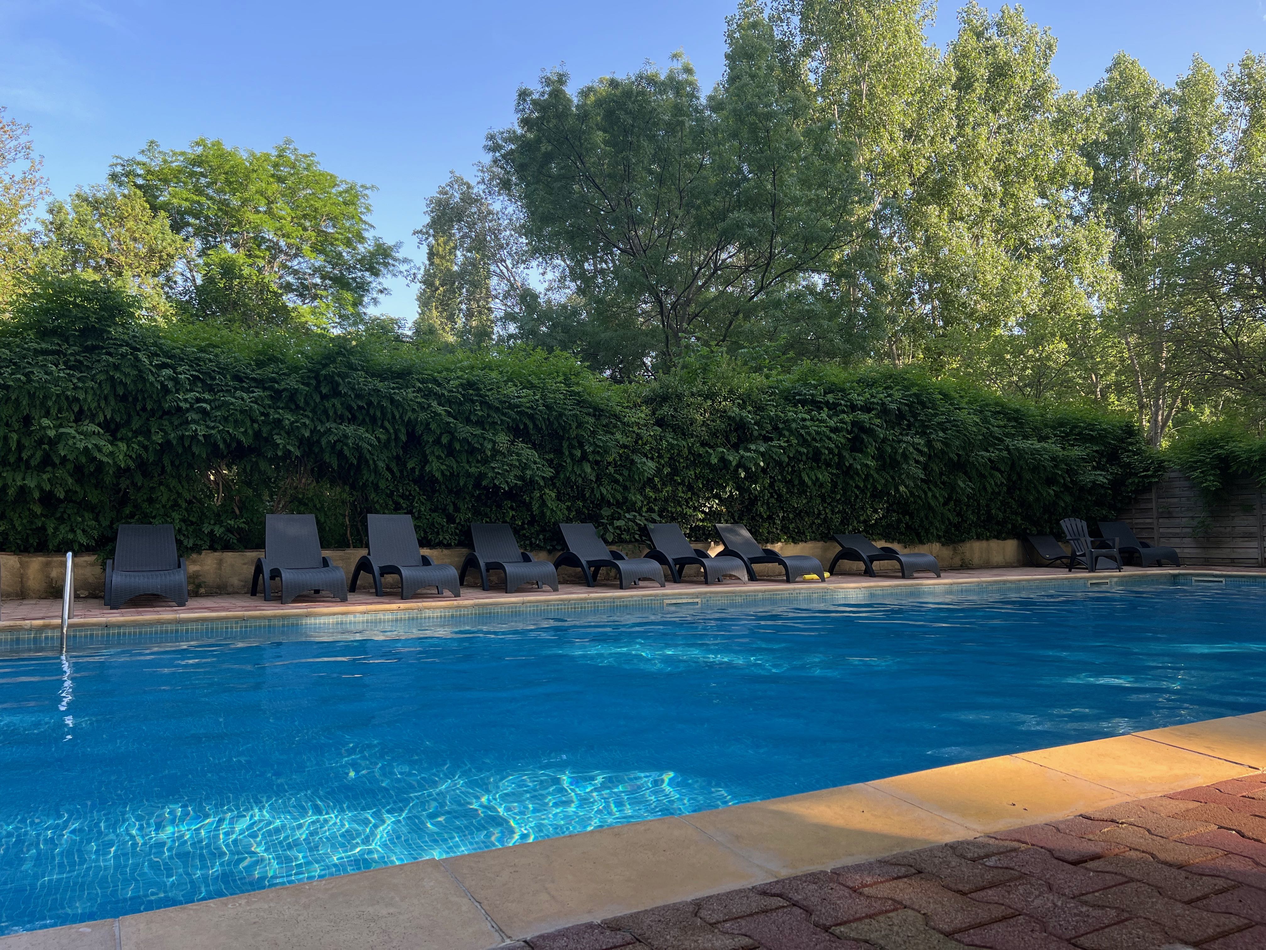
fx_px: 951
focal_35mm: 26
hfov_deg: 67.3
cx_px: 633
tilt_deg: +3.3
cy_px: 475
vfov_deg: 53.1
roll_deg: +0.7
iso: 50
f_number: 1.5
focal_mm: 5.7
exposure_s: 1/361
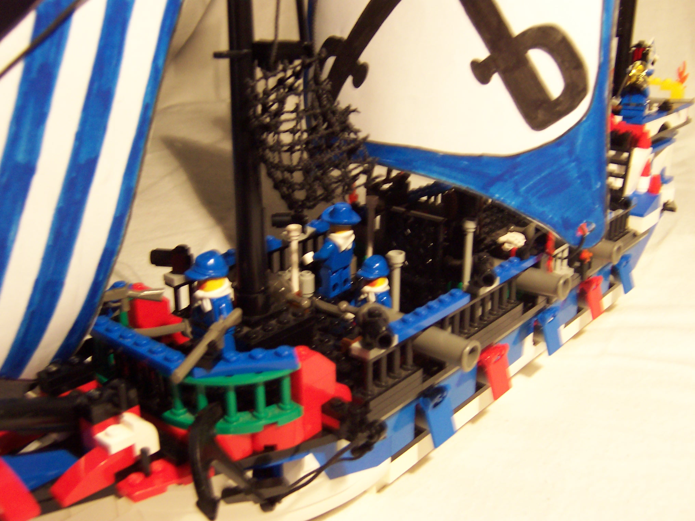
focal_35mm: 36
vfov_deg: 39.7
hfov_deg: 51.4
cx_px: 348
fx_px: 723
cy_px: 260
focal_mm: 5.6
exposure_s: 1/8
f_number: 2.8
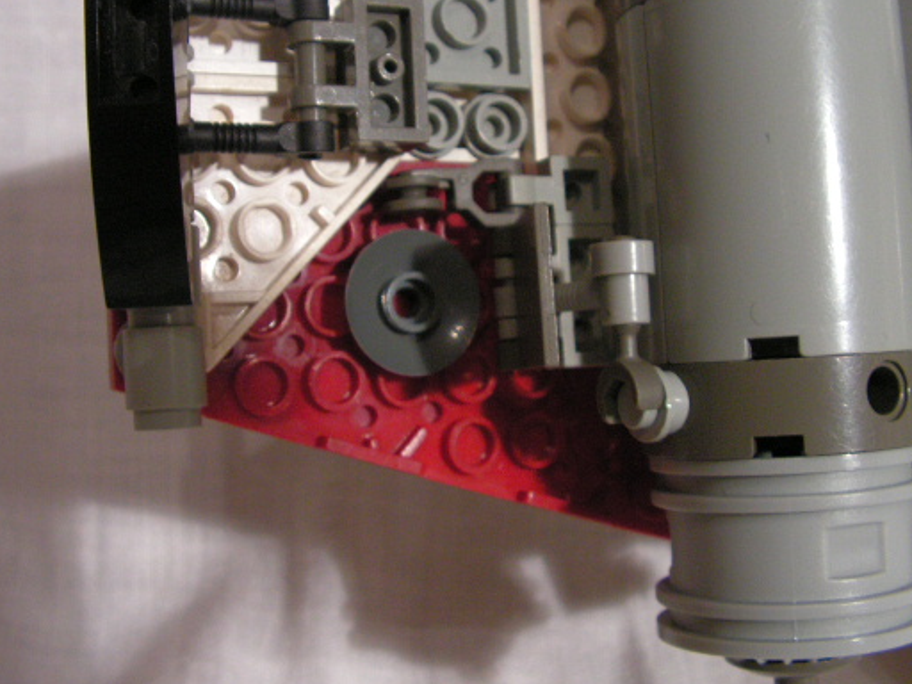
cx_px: 468
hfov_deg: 42.1
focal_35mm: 45
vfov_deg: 32.1
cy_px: 292
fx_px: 1186
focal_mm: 6
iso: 200
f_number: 3.2
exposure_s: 1/13
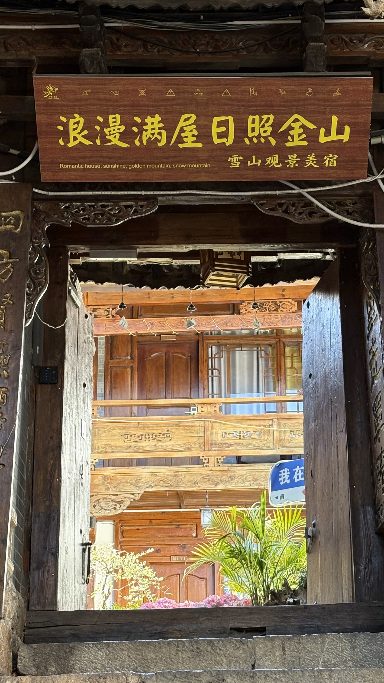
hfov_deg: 15.7
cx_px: 214
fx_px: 1394
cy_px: 329
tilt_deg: +21.5
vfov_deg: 27.5
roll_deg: +0.8
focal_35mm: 77
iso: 50
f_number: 1.6
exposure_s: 1/70
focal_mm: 5.96
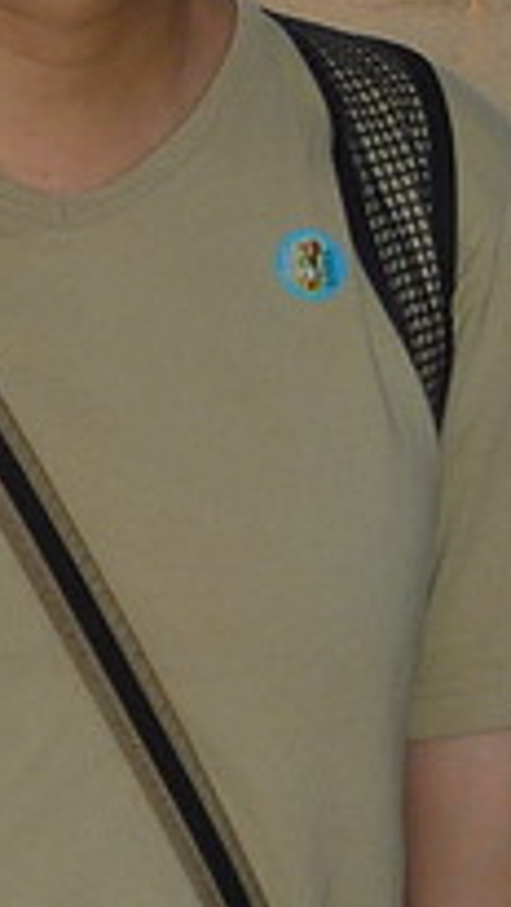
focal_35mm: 199
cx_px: 542
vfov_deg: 10.6
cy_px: -198
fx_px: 4790
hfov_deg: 6.1
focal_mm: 5.8
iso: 100
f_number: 3.6
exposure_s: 1/125
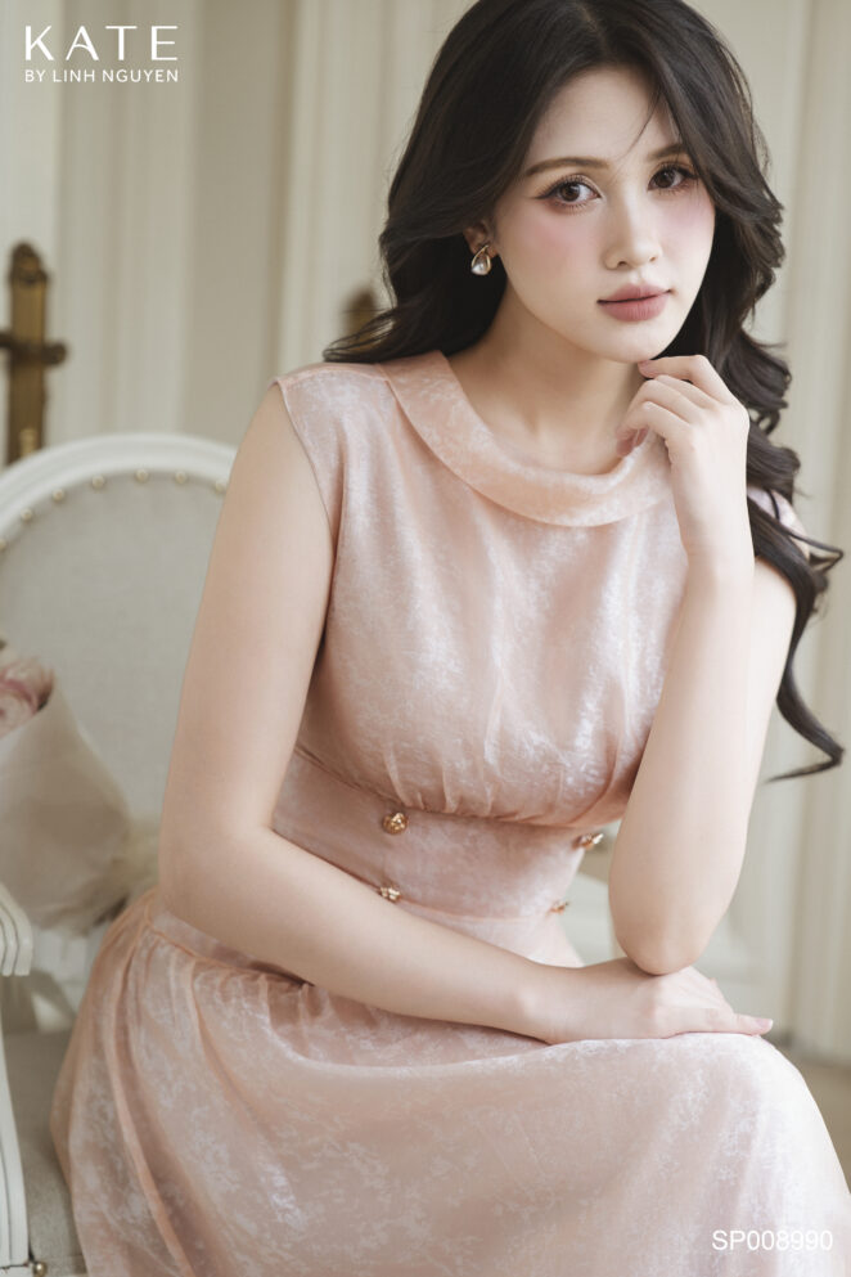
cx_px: 426
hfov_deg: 21.9
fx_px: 2198
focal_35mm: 62
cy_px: 638
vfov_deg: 32.4
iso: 250
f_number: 2.8
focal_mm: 62
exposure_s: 1/200
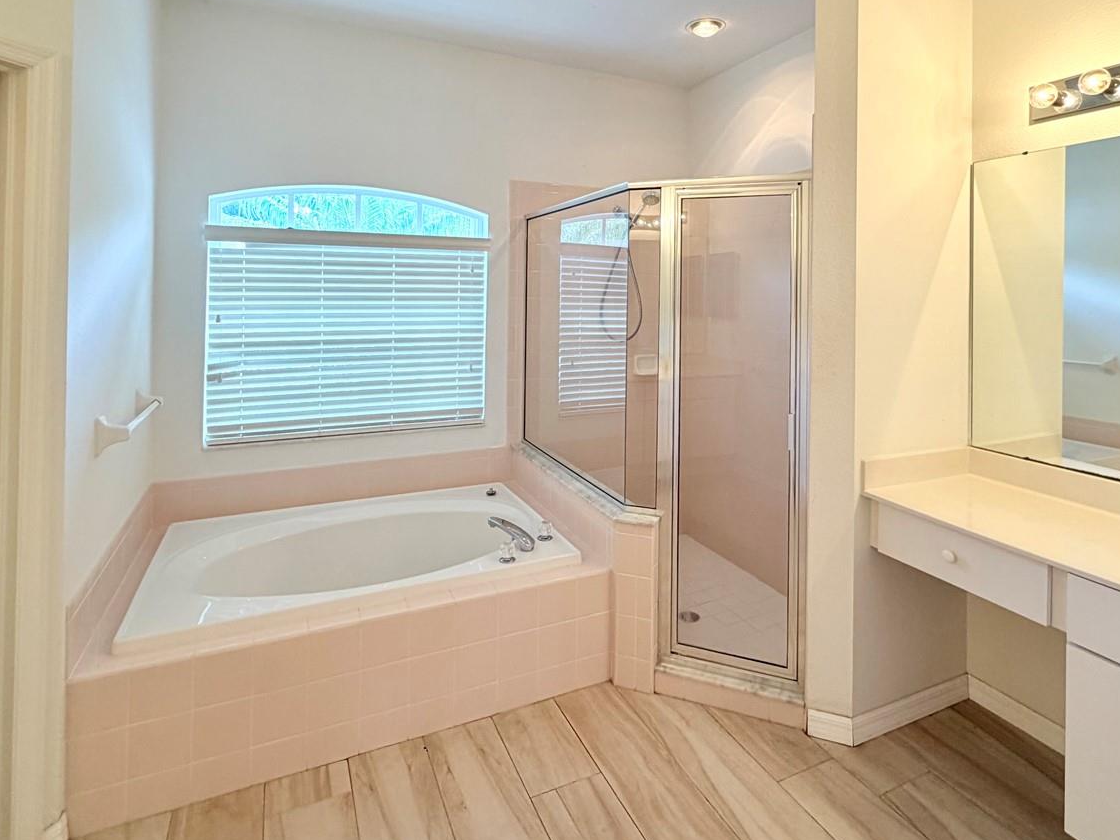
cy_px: 285
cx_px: 606
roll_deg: -1.1
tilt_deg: -0.6
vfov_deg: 64.4
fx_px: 647
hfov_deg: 81.6
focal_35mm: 20
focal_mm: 2.22
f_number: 2.2
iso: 125
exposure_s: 1/120
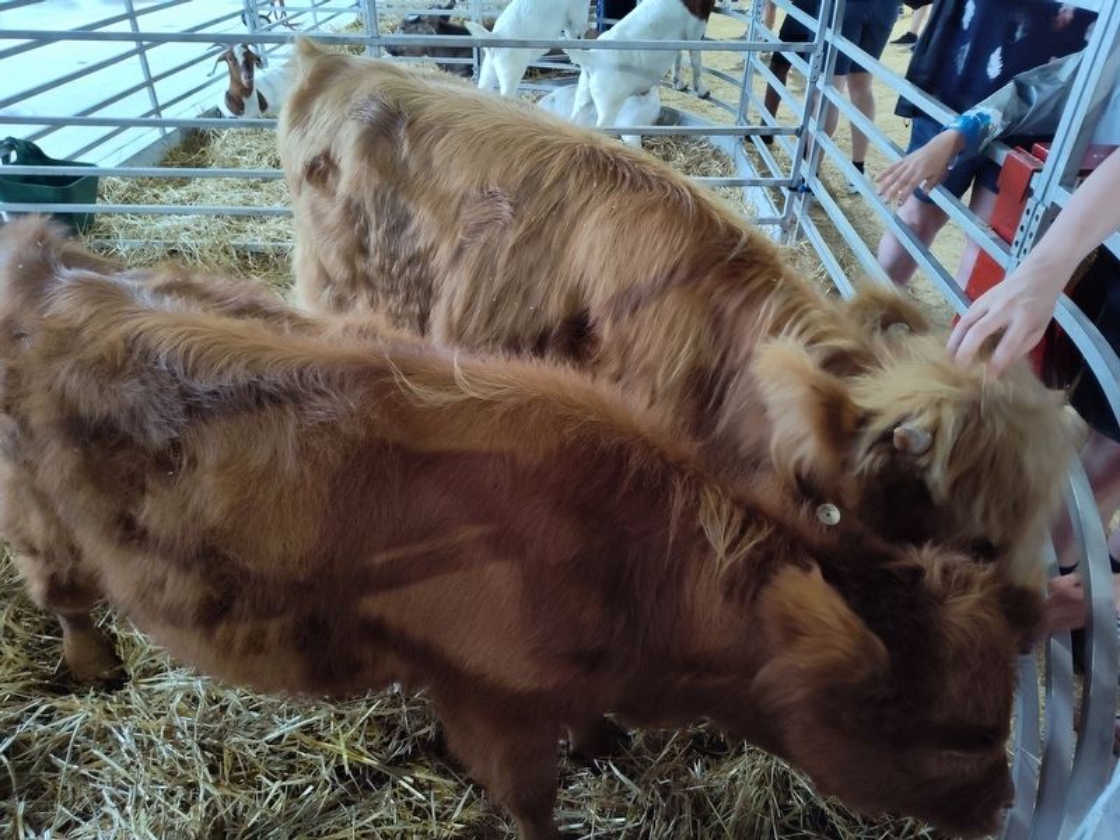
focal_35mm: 23
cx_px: 560
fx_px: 744
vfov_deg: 58.9
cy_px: 420
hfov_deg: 73.9
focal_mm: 5.56
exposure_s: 1/60
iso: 1000
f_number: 1.8
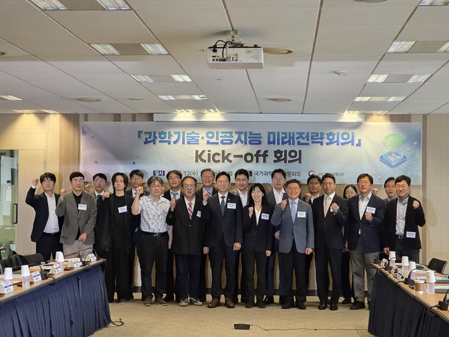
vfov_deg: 21.3
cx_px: 224
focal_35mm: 69
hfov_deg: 28.2
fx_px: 895
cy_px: 168
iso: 250
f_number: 2.4
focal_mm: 7.9
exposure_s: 1/120
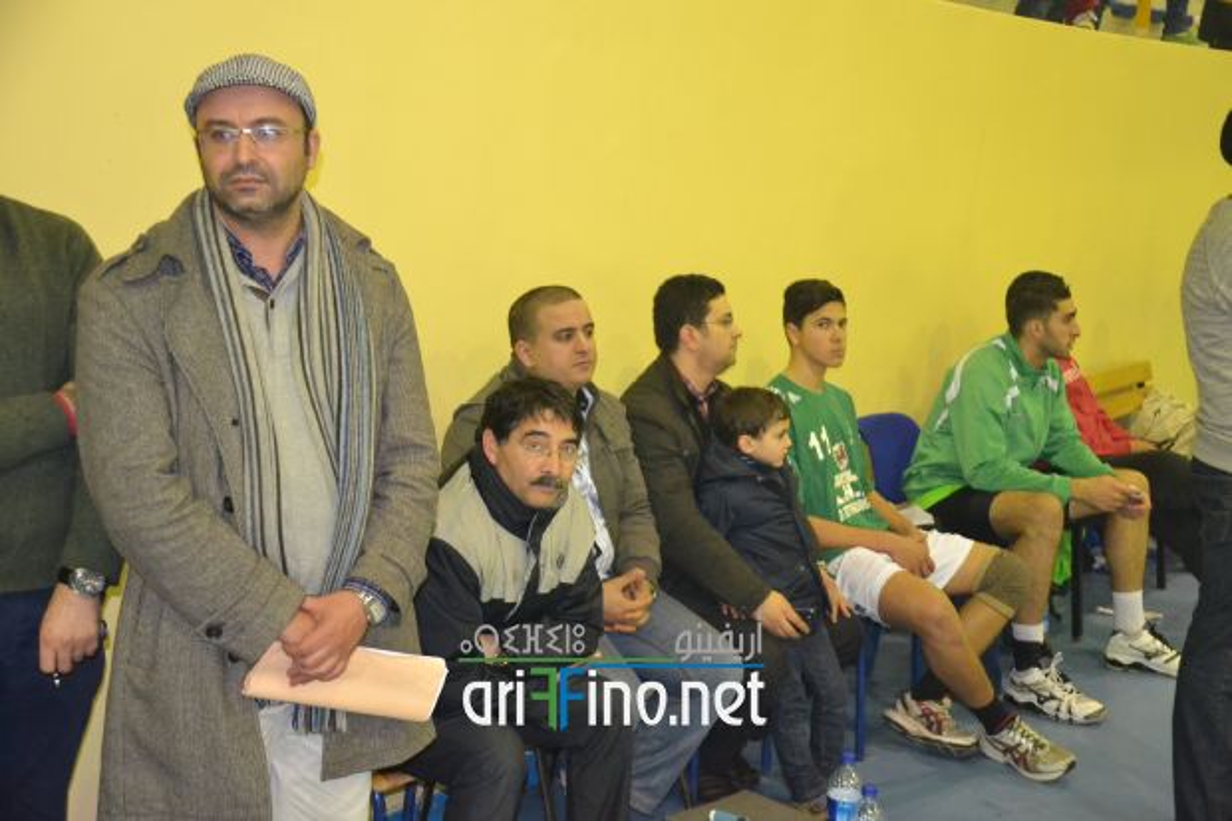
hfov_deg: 46.4
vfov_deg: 31.9
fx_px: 1437
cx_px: 616
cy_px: 410
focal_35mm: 42
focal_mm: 28
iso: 3200
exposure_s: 1/60
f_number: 4
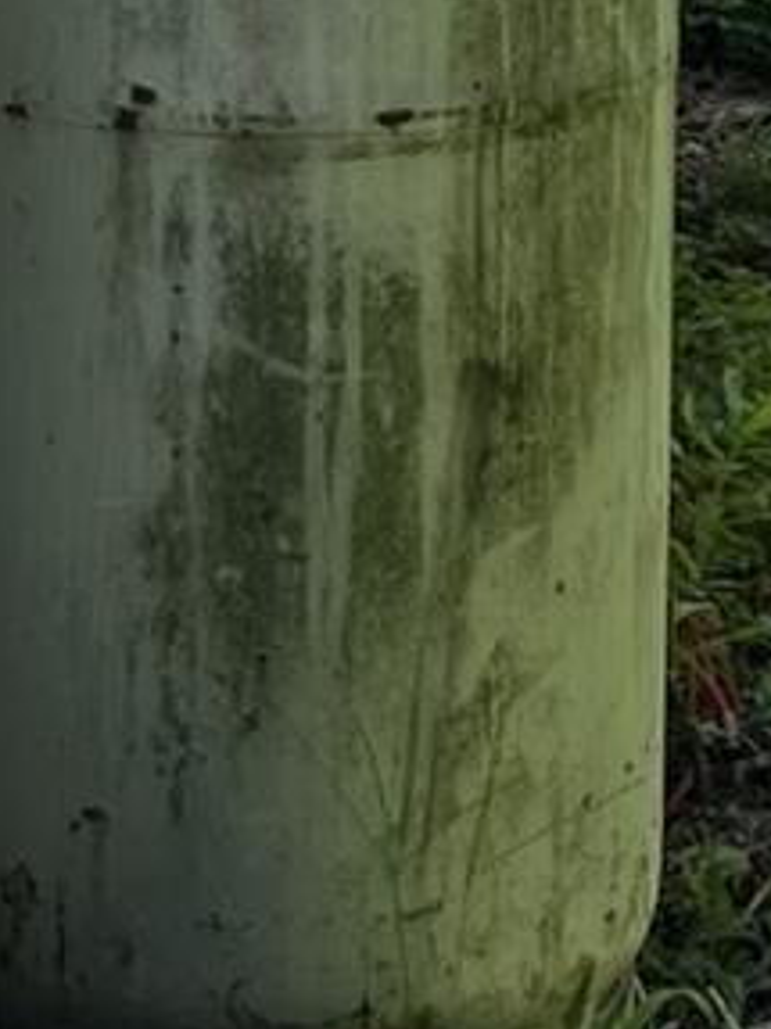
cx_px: 1406
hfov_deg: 7.9
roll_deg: -0.9
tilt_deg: -6.1
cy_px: -445
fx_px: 5379
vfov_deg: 10.6
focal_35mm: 181
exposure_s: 1/3165
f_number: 1.5
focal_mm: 5.7
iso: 50
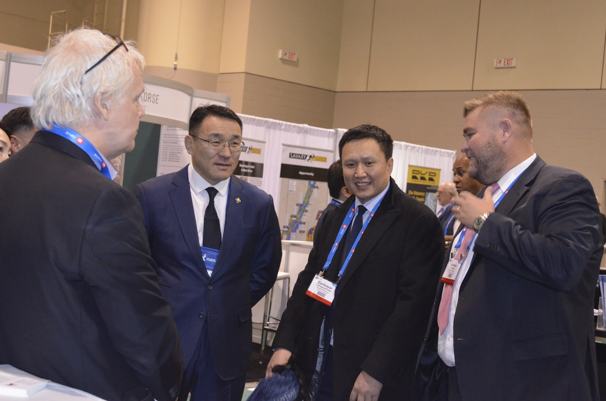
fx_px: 882
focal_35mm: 52
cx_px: 303
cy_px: 200
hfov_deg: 37.9
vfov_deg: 25.6
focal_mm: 35
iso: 3200
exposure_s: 1/60
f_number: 5
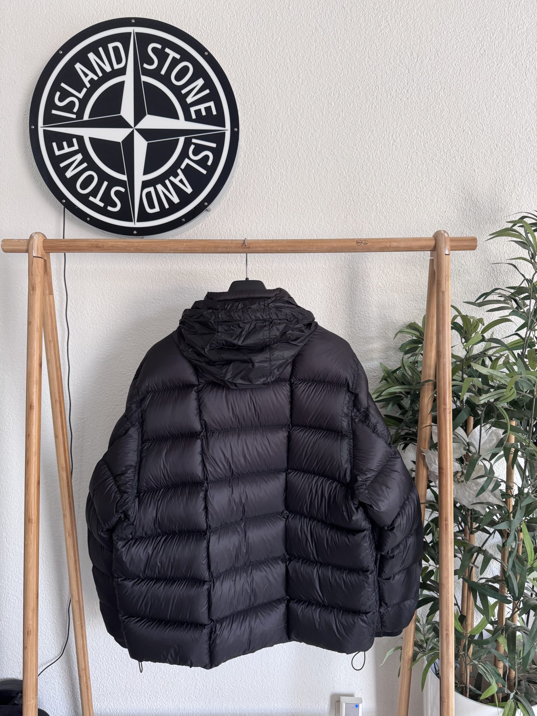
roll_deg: +0.4
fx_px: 496
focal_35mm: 24
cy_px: 358
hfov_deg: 56.8
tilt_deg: -4.9
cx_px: 268
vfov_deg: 71.6
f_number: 1.78
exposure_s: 1/91
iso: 200
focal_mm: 6.76
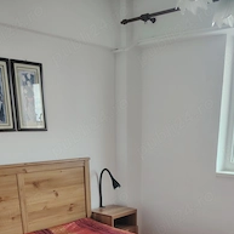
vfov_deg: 34.5
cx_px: 132
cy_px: 240
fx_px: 337
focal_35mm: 44
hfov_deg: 38.3
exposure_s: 1/33.3
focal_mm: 5.25
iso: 331
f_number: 1.75
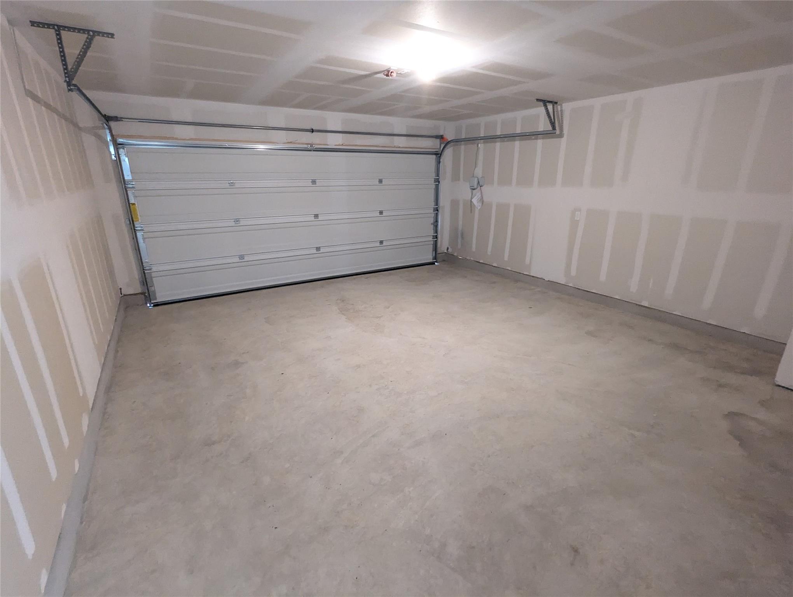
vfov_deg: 78.2
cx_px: 396
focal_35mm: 16
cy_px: 298
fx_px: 367
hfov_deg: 94.4
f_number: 2.2
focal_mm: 2.35
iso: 1054
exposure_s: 1/23.8
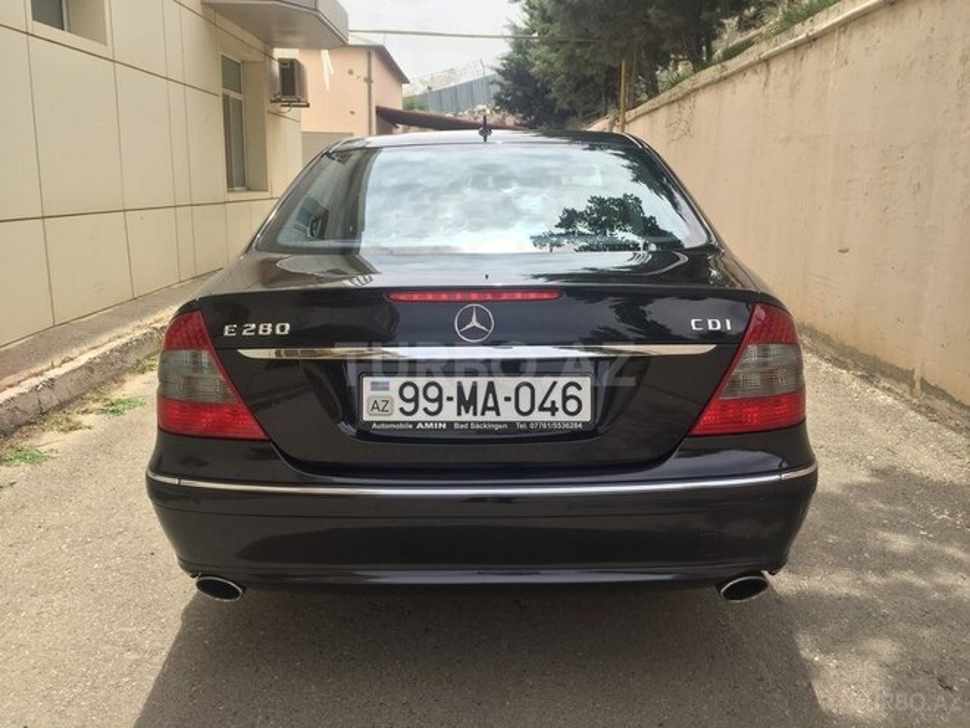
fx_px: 813
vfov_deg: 48.2
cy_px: 364
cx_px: 485
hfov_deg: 61.7
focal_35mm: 29
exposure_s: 1/1068
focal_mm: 4.15
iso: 32
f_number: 2.2
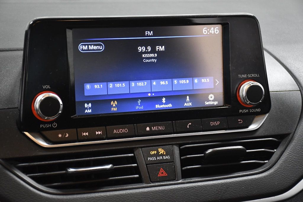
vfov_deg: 16.3
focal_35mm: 84
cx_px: 152
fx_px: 707
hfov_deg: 24.2
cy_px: 101
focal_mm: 56
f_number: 4.8
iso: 2500
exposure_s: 1/125
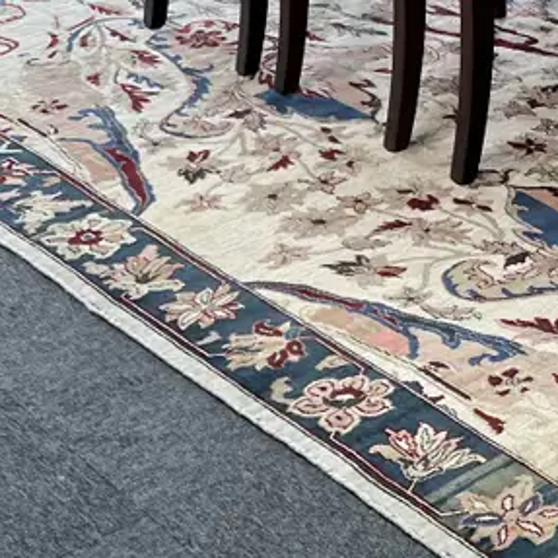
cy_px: 342
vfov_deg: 21.1
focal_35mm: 82
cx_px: 797
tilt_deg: -33.8
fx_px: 1495
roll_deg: -2.6
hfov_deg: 19.0
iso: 125
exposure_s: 1/100
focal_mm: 5.7
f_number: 1.5
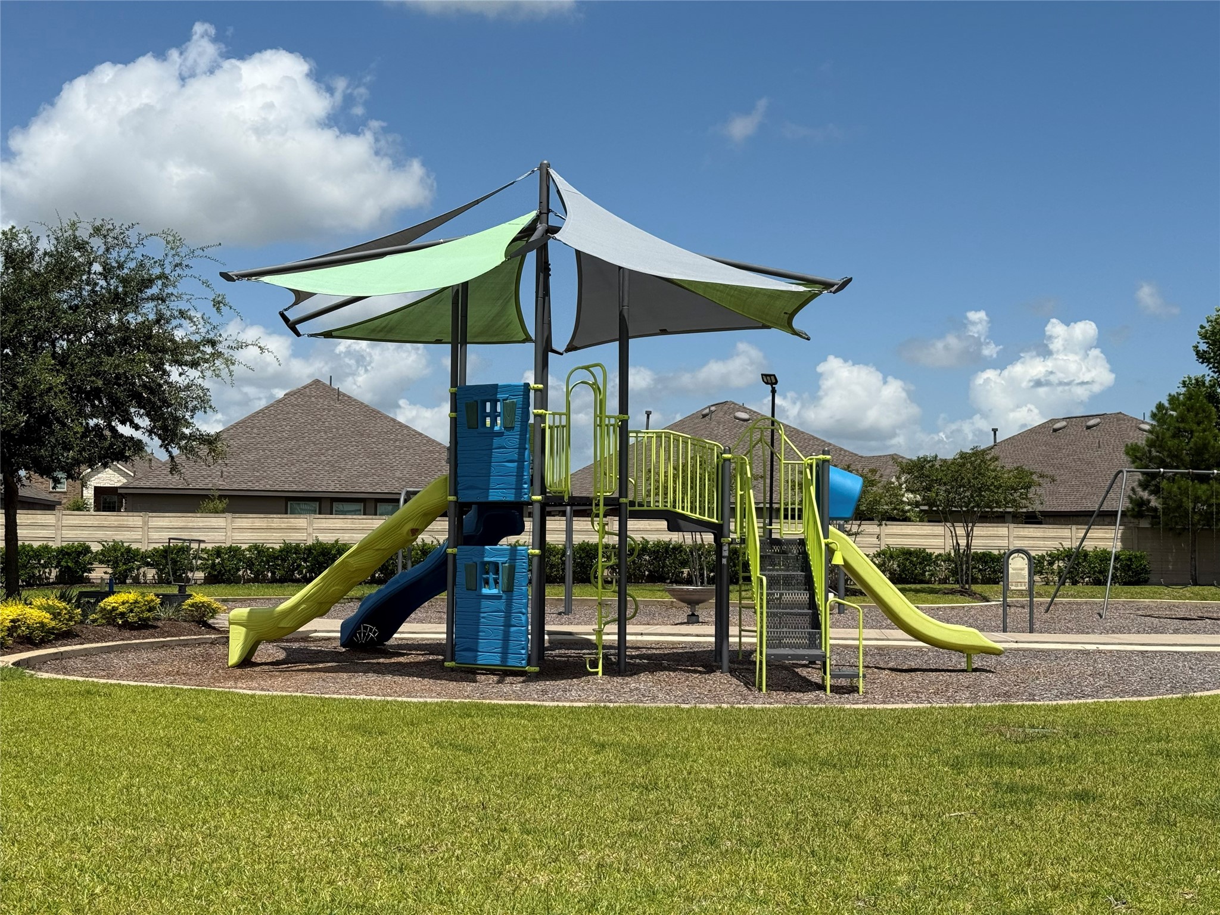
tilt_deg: +2.3
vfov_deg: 30.3
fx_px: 1692
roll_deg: -0.7
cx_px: 610
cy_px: 458
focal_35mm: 48
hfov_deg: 39.7
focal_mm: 6.76
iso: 64
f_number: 1.78
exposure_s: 1/7874
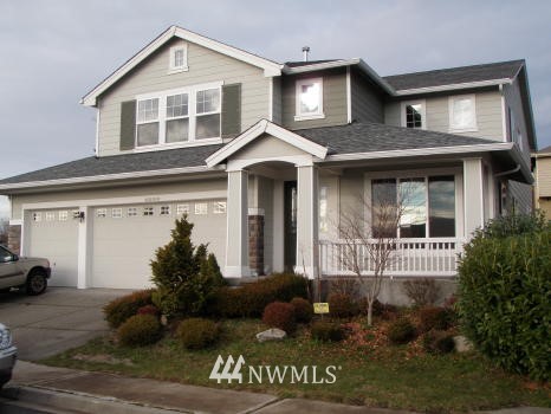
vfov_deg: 37.8
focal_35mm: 38
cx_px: 276
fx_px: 605
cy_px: 207
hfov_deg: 49.0
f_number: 3.5
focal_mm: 6.7
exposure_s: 1/320
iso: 80
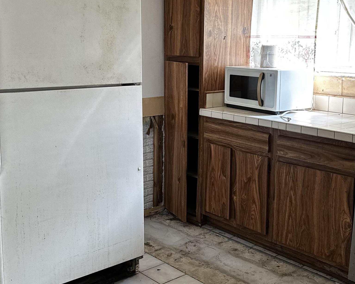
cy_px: 121
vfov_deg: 32.0
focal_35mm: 47
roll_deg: -0.8
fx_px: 494
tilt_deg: -8.9
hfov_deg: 39.5
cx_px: 181
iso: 160
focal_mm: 6.86
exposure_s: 1/121
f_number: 1.78
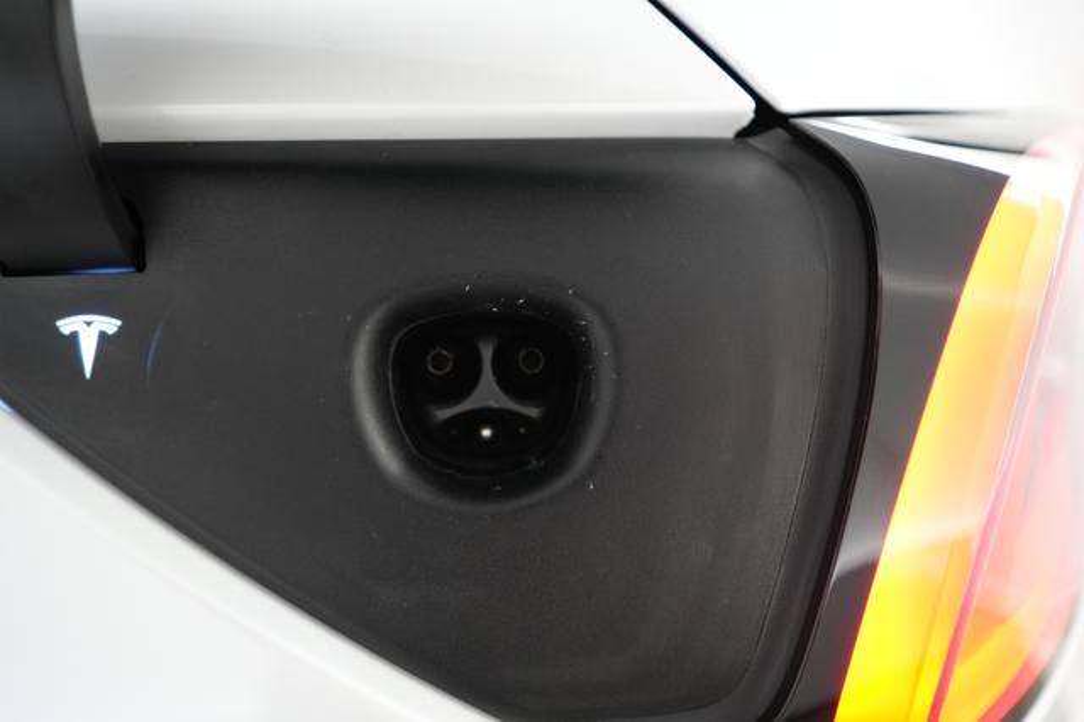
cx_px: 542
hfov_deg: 69.4
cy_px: 361
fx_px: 782
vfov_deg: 49.5
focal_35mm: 26
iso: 3200
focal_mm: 26
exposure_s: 1/160
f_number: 2.8
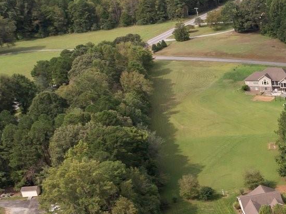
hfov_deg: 17.8
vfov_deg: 16.0
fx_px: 743
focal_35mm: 90
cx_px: 502
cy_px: 228
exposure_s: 1/240
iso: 150
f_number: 2.8
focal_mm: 12.29
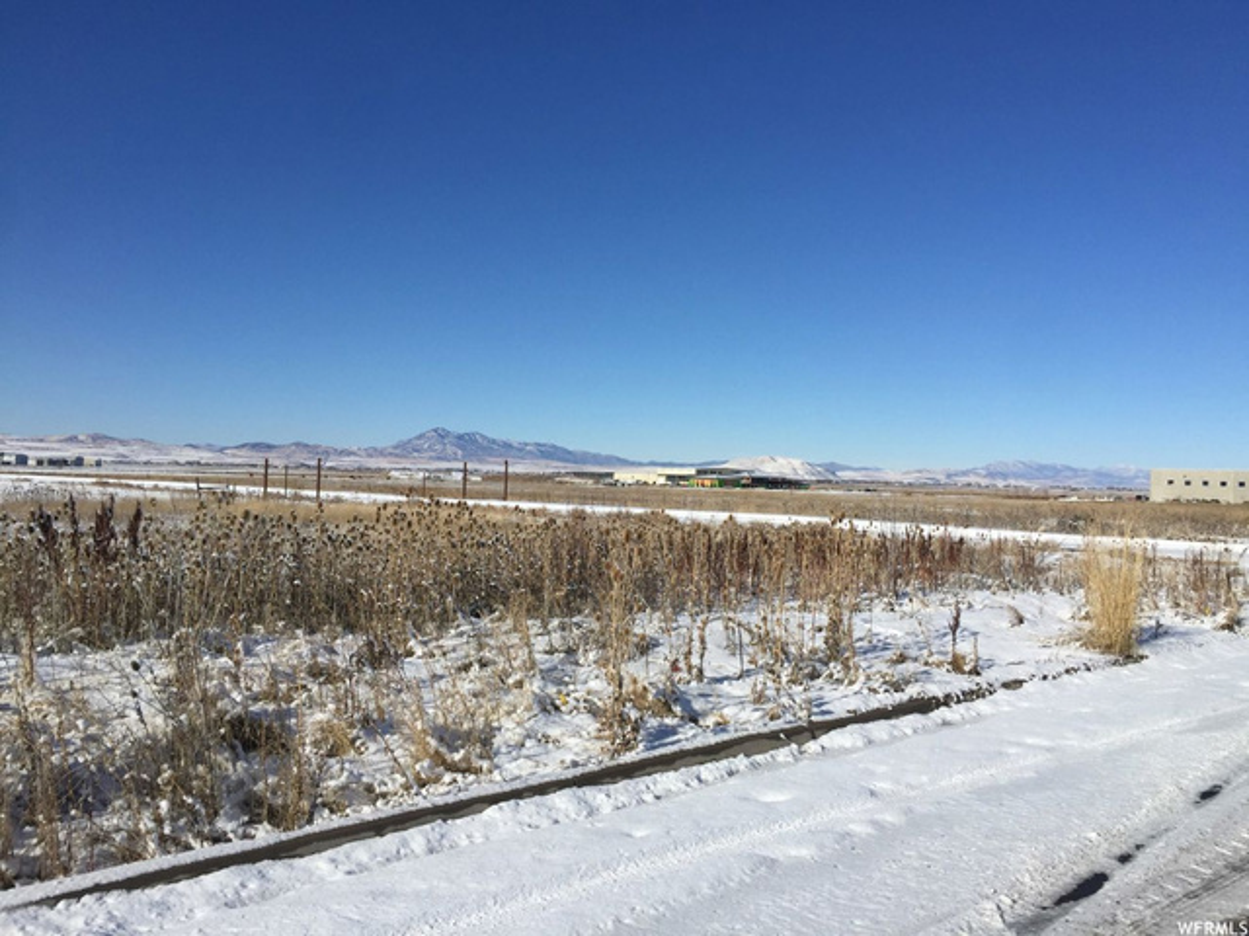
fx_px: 1046
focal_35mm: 29
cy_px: 468
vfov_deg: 48.2
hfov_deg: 61.7
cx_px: 624
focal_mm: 4.15
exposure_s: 1/4950
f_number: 2.2
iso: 32
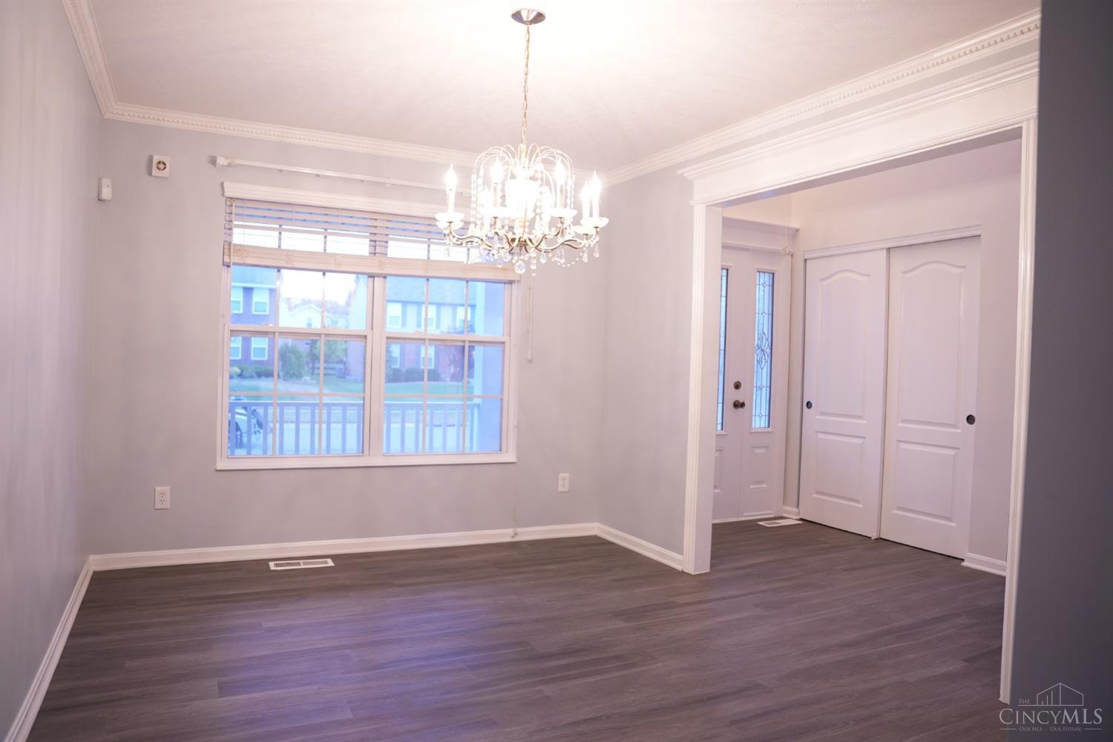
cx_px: 556
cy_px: 371
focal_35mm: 24
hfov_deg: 73.7
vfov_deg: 53.1
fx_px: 742
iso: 250
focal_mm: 24
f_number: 3.2
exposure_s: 1/8
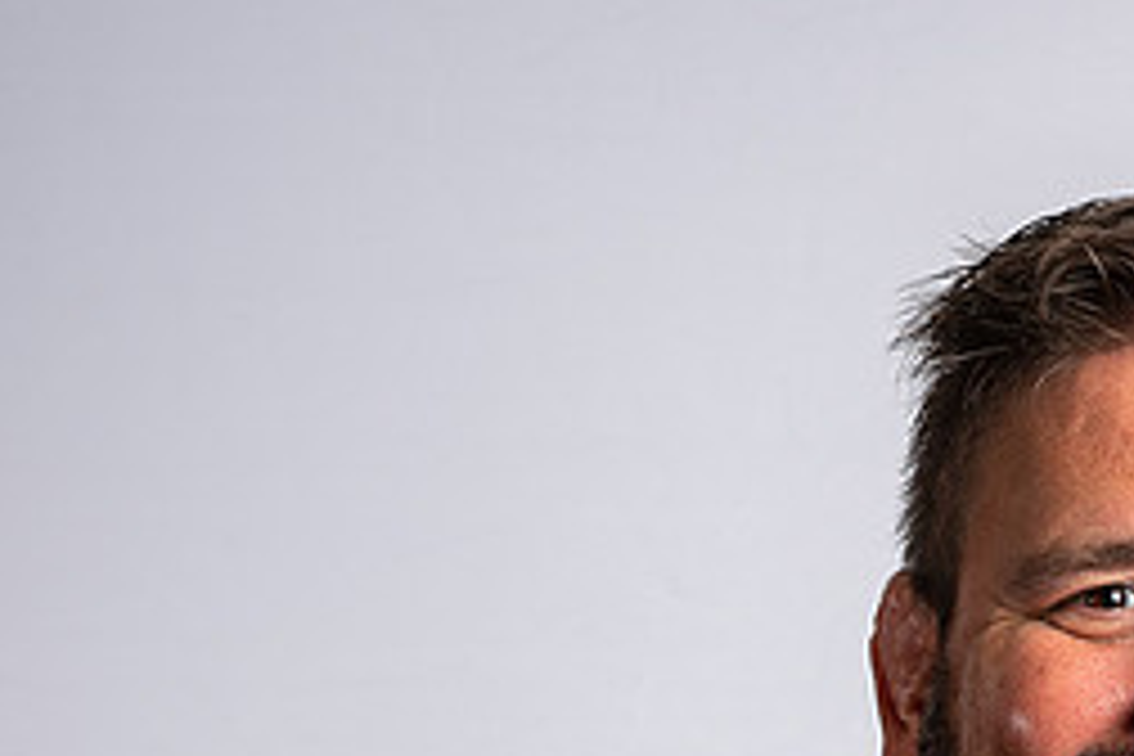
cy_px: 830
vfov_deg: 7.0
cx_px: 1264
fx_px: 6174
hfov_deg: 10.4
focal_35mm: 196
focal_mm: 85
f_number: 10
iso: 200
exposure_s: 1/200
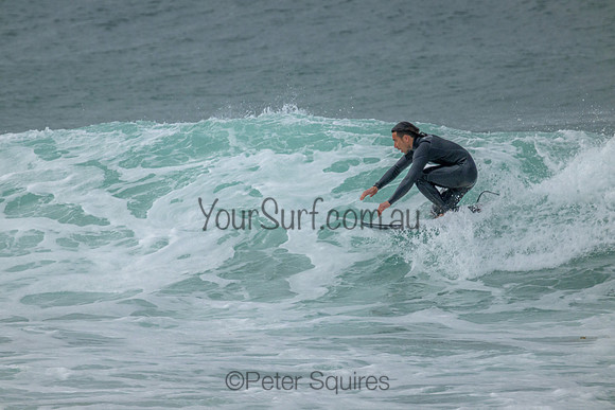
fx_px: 13669
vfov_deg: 1.7
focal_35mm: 800
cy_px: 205
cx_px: 308
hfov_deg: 2.6
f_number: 11
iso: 2200
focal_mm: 800
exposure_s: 1/1600
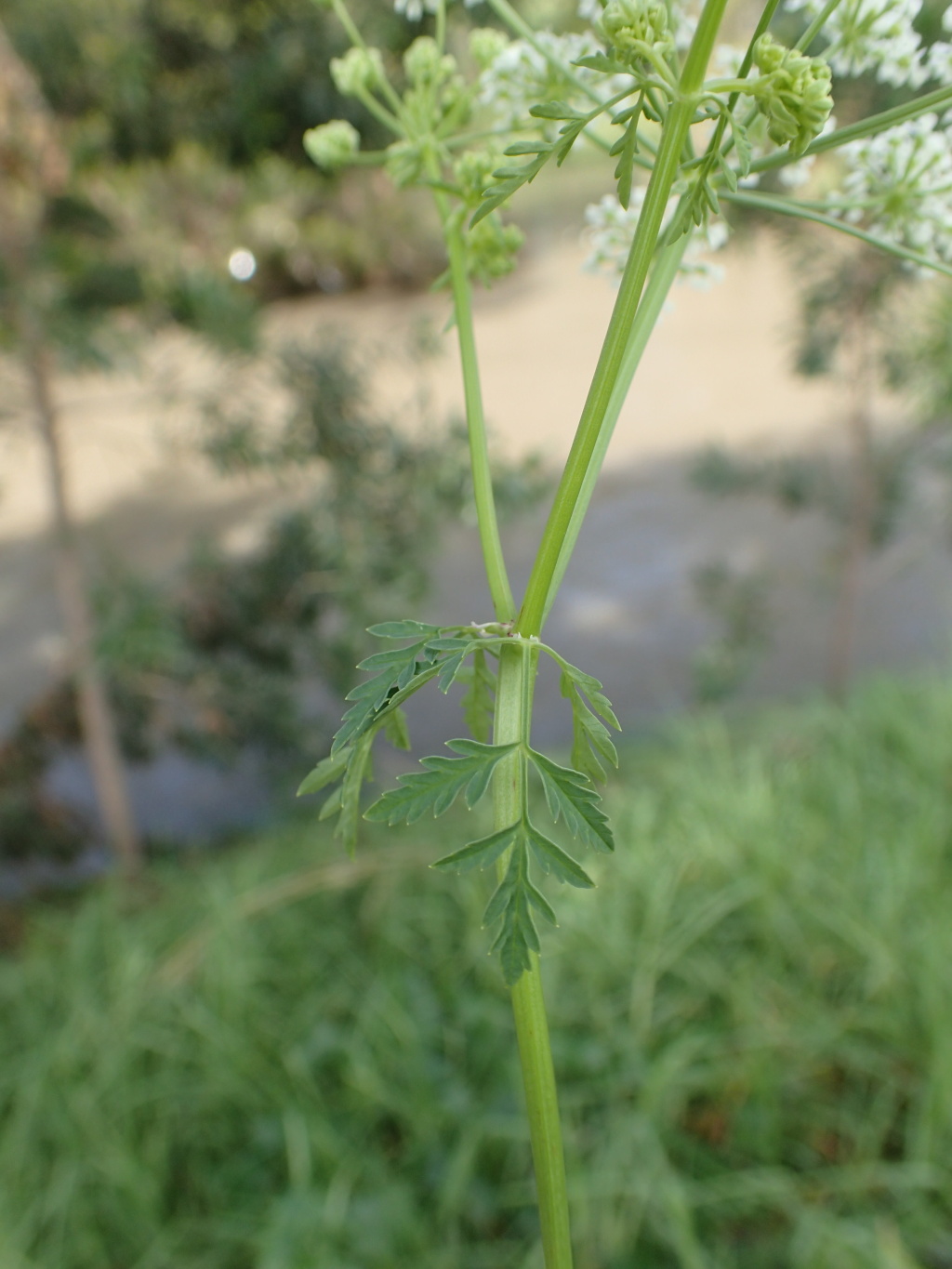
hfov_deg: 46.8
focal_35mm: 30
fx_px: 1100
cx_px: 476
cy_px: 634
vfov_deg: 60.0
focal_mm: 5.5
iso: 100
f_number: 3.2
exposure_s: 1/200
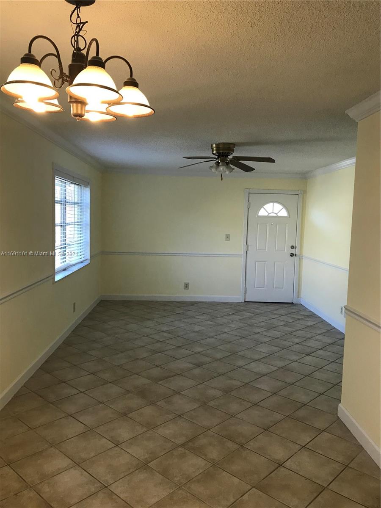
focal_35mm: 28
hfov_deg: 49.7
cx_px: 190
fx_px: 411
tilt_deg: -5.7
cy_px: 254
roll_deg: -1.3
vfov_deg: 63.4
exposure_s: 1/40
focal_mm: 3.99
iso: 25
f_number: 1.8
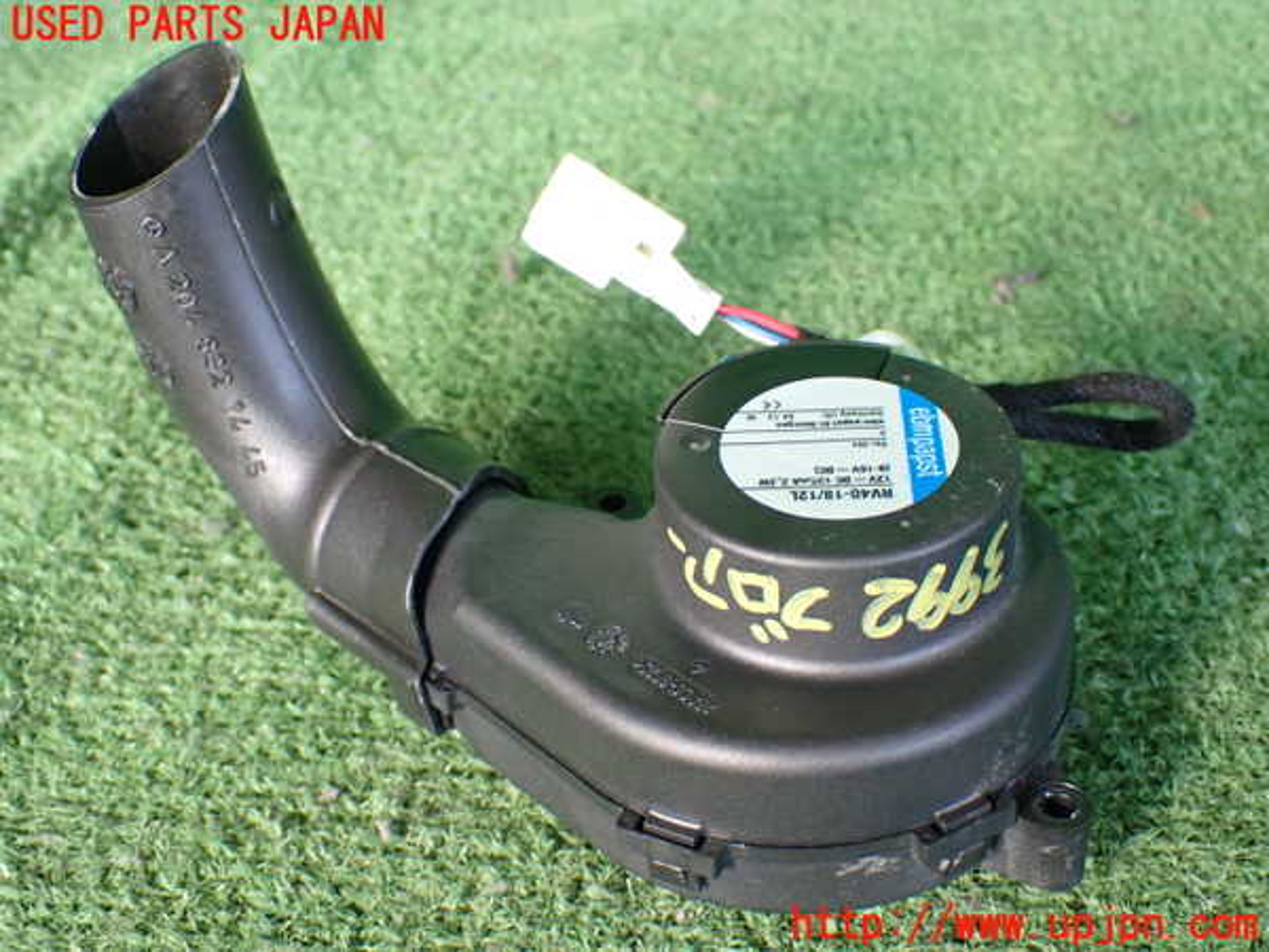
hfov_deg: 38.2
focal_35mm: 50
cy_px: 476
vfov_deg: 29.1
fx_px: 1833
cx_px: 634
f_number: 3.2
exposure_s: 1/100
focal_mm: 9.01
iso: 800
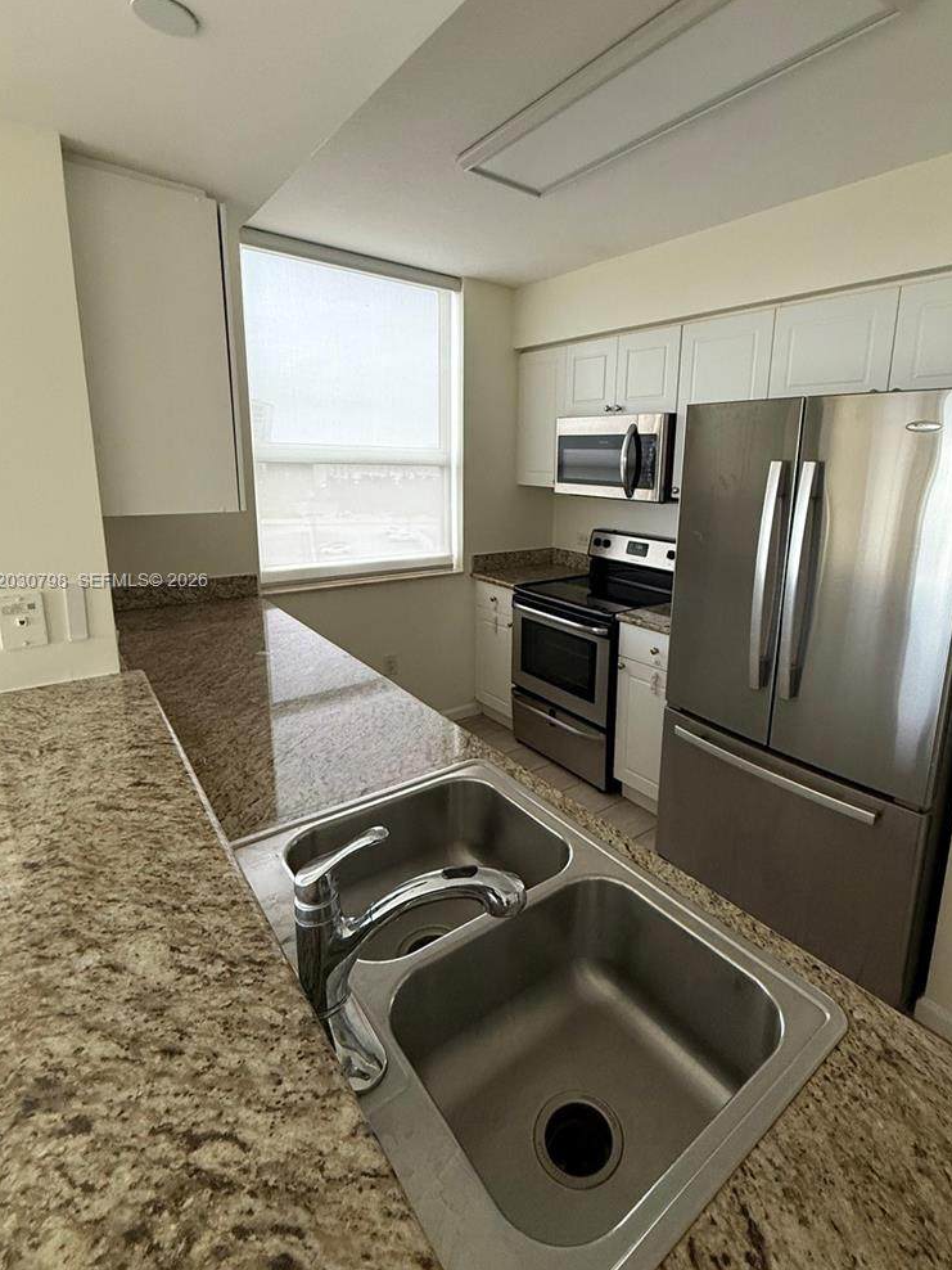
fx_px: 623
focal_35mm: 17
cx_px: 549
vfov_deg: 90.8
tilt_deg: -10.4
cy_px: 582
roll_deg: -1.5
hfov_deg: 74.3
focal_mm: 2.22
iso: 320
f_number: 2.2
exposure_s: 1/78
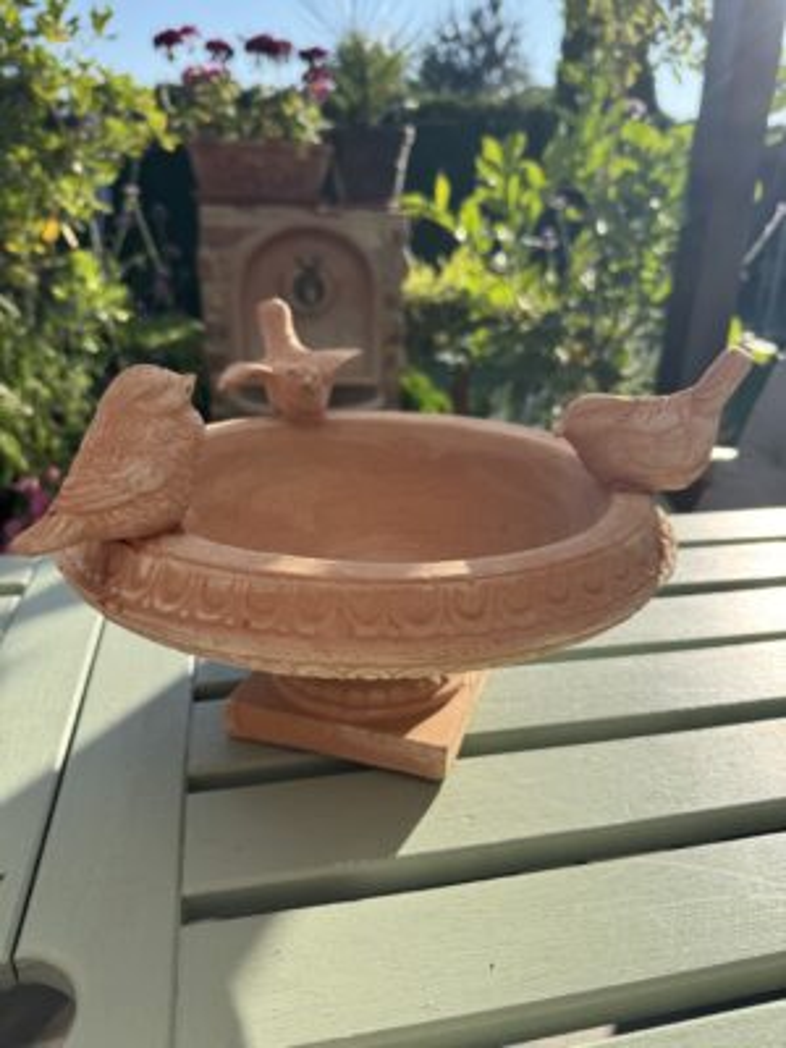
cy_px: 524
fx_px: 727
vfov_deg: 71.6
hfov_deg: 56.8
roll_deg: -2.5
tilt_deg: -23.5
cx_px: 393
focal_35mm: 24
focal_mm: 6.76
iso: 80
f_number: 1.78
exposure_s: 1/1767
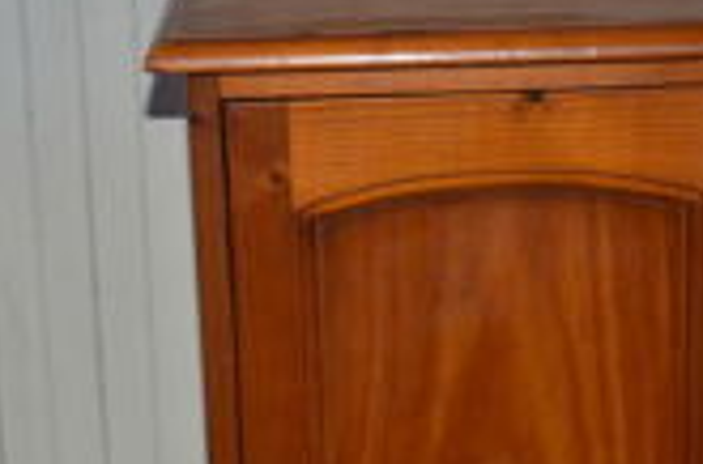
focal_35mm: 140
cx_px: 324
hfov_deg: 14.7
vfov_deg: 9.6
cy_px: 515
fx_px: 2726
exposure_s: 1/60
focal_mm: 32
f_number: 4.2
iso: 800
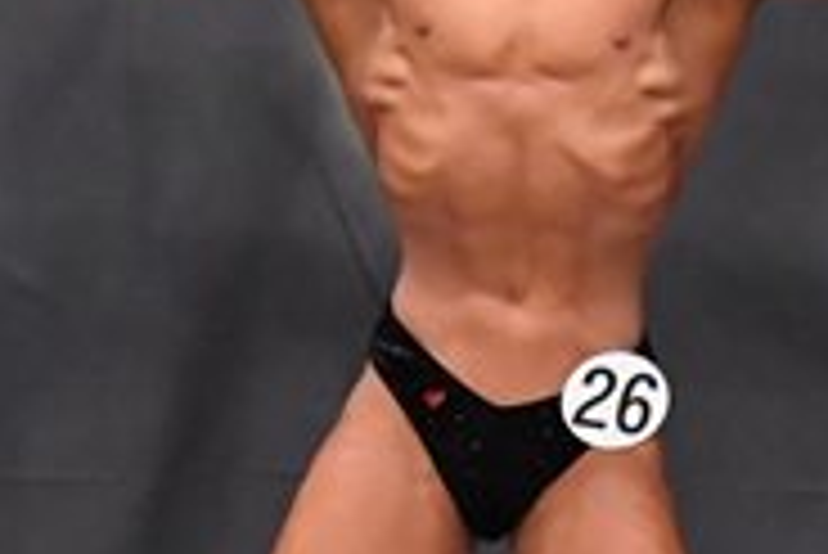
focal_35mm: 850
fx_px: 19565
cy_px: 392
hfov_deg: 2.4
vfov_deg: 1.6
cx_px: 862
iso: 6400
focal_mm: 135
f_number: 5.6
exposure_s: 1/400
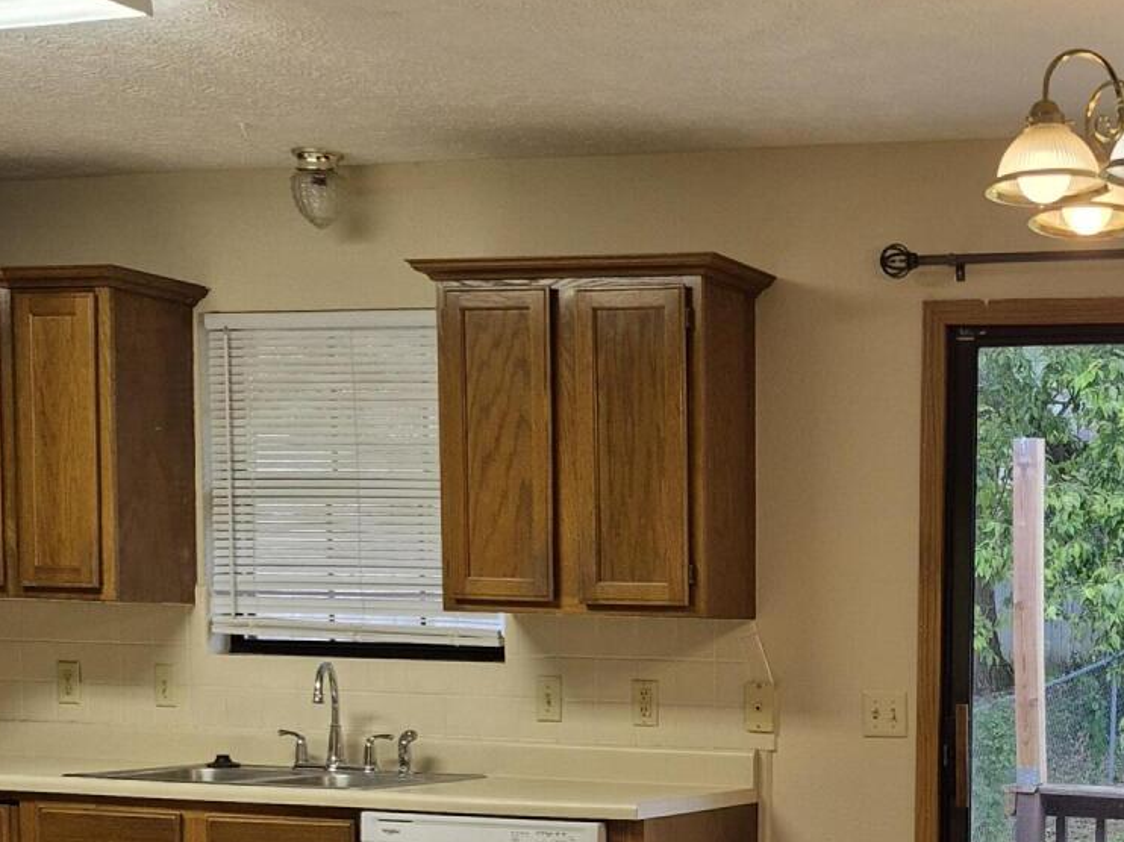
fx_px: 2013
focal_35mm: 62
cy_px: 868
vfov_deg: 22.6
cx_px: 1026
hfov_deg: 29.8
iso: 100
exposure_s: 1/120
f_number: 1.8
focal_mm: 5.4
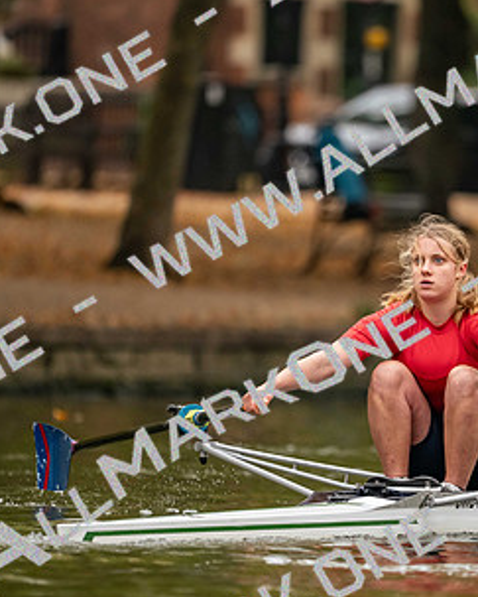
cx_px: 372
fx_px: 12678
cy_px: 295
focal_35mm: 718
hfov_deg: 2.2
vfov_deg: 2.7
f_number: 4.5
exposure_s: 1/2500
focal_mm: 400
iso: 2500
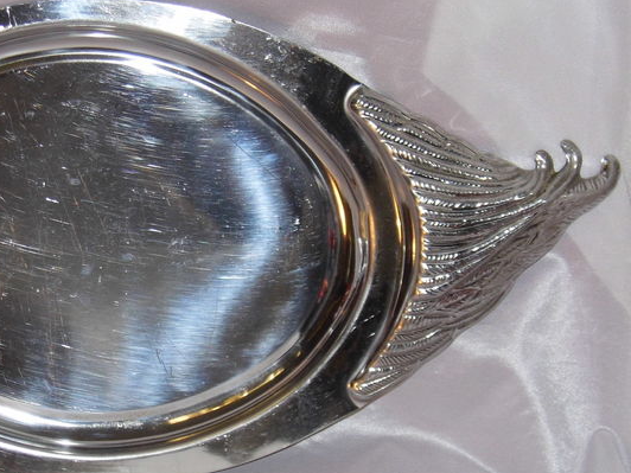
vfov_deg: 13.6
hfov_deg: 17.9
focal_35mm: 109
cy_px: 253
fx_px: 1987
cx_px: 123
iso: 100
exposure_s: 1/60
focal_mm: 10.4
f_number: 3.9
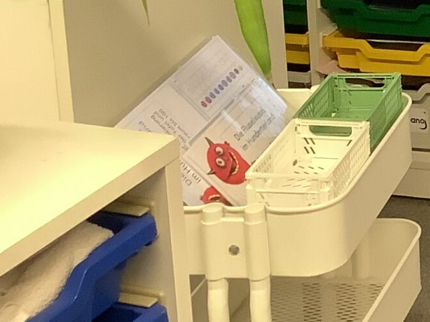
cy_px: -263
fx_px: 1478
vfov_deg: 11.5
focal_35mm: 119
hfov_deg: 14.5
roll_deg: -0.4
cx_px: 787
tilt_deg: -10.6
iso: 250
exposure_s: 1/33
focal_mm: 3.3
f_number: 2.4
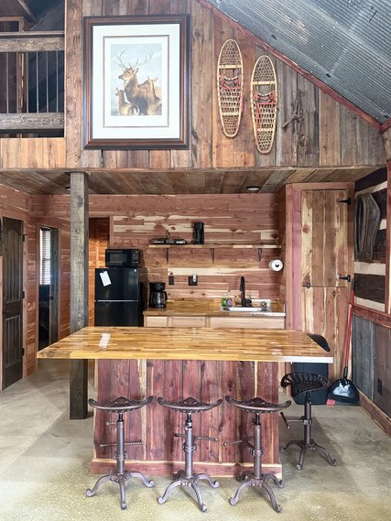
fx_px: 406
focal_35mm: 27
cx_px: 194
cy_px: 254
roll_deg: -0.7
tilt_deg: +1.9
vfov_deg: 65.3
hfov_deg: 51.4
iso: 800
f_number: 1.78
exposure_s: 1/40
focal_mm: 6.76
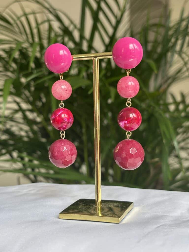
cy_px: 126
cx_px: 94
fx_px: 379
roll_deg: +0.0
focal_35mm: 52
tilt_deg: -4.2
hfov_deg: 28.0
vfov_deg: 36.8
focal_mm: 5.96
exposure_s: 1/161
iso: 32
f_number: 1.6
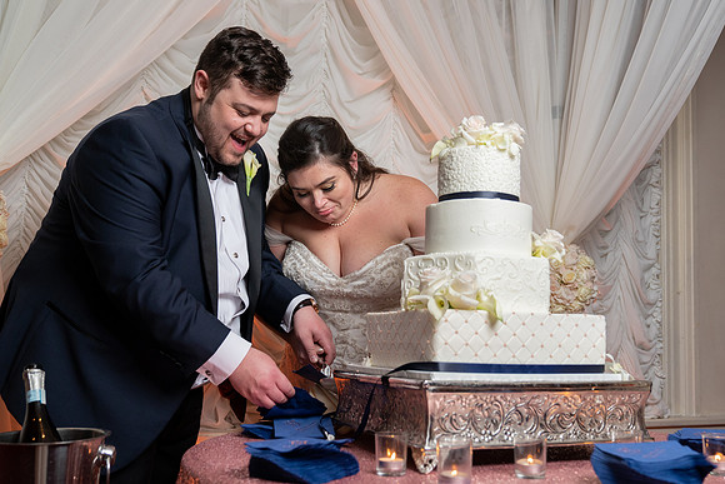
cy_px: 243
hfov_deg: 51.8
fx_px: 746
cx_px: 381
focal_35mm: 37
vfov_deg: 35.9
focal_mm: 34
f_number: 4
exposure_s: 1/200
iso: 1250
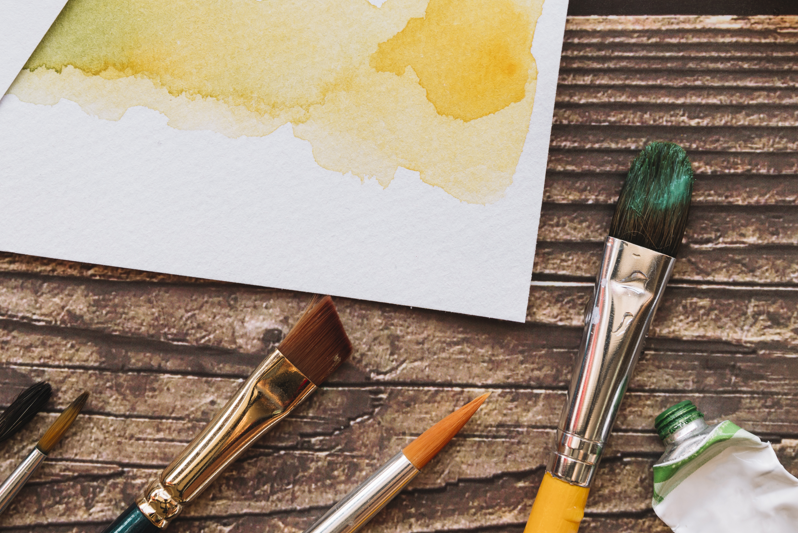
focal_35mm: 115
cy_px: 48
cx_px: 352
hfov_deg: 17.8
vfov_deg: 11.8
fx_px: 2550
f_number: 8
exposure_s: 1/5
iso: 100
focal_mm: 55
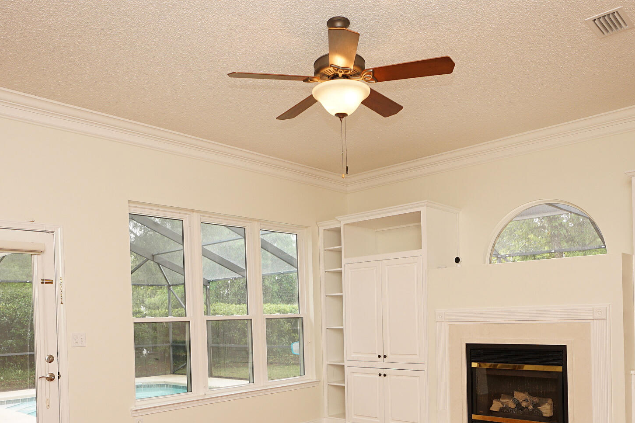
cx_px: 335
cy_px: 326
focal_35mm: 31
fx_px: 547
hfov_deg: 60.3
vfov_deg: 40.9
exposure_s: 1/60
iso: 160
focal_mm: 10
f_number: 4
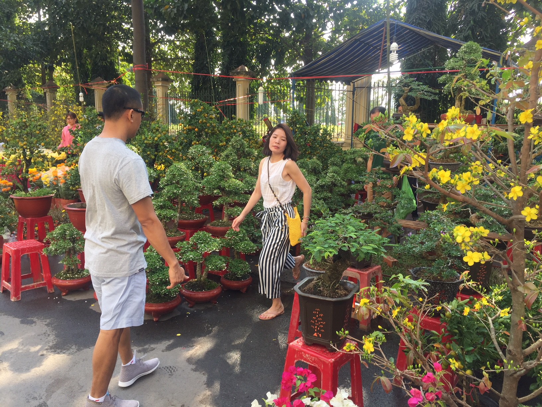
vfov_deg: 48.2
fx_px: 454
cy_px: 204
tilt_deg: -9.2
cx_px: 271
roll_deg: -2.3
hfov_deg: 61.7
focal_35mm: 29
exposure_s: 1/311
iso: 32
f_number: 2.2
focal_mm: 4.15
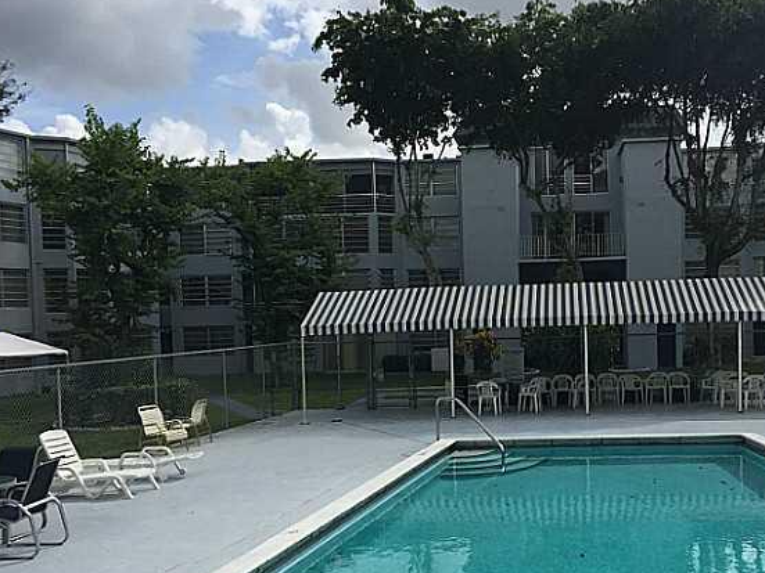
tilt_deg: -4.4
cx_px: 498
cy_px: 361
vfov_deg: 34.2
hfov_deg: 44.3
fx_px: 928
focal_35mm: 42
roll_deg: +0.3
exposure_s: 1/2475
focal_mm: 4.15
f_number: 2.2
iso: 32
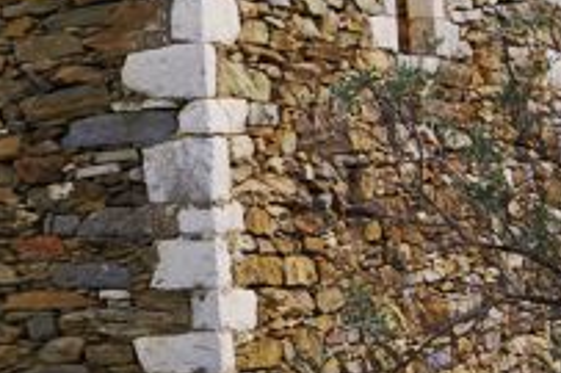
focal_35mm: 146
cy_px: 124
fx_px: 2273
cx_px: -293
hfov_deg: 13.2
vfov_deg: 9.4
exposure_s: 1/400
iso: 200
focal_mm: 37
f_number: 8
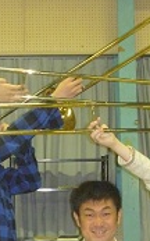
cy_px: 146
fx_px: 563
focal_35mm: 86
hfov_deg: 15.2
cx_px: 79
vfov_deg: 24.0
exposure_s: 1/30
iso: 500
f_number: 3.5
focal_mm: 6.3
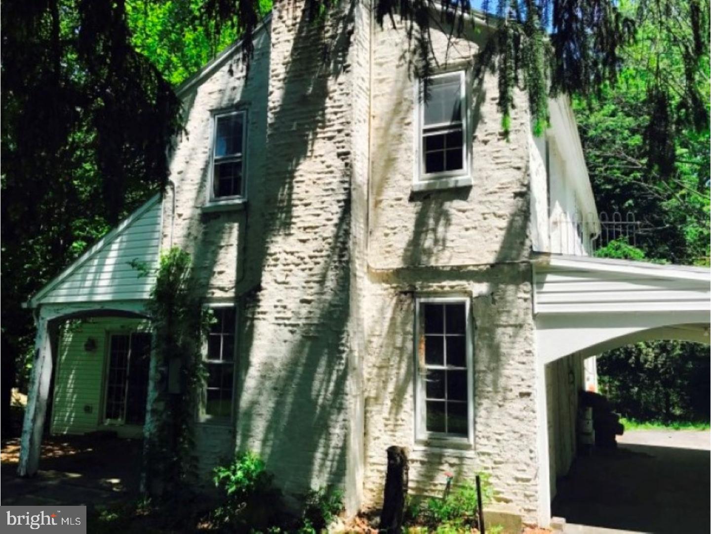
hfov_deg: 63.4
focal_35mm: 28
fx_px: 575
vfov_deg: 49.7
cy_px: 267
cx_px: 356
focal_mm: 3.99
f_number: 1.8
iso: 20
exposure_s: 1/1350
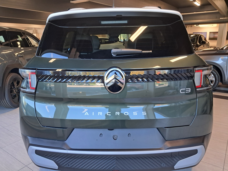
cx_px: 114
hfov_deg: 65.3
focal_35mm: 27
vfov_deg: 51.4
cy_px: 86
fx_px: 178
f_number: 1.8
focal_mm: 4
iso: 160
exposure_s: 1/50
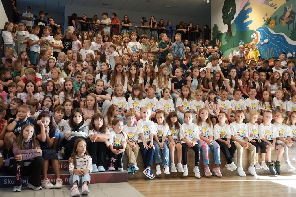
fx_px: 337
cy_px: 98
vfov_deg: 32.6
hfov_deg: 47.4
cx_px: 148
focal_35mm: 41
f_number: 4.5
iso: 500
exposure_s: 1/50
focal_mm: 41
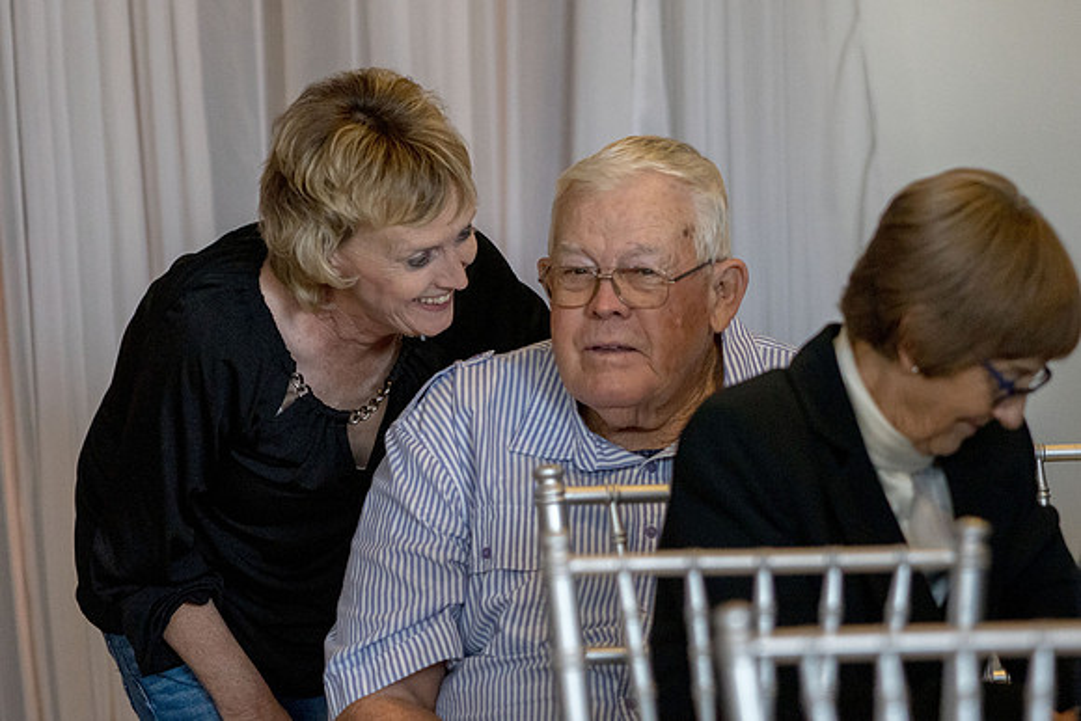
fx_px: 6007
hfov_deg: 10.3
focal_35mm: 200
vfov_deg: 6.9
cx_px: 540
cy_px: 360
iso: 4000
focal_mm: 200
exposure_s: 1/500
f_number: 2.8
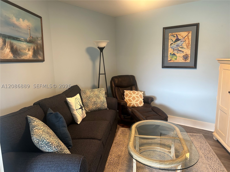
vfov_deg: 53.1
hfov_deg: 67.3
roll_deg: +1.8
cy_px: 86
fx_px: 173
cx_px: 115
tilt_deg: -9.3
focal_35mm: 26
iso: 125
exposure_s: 1/93
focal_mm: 5.7
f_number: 1.5
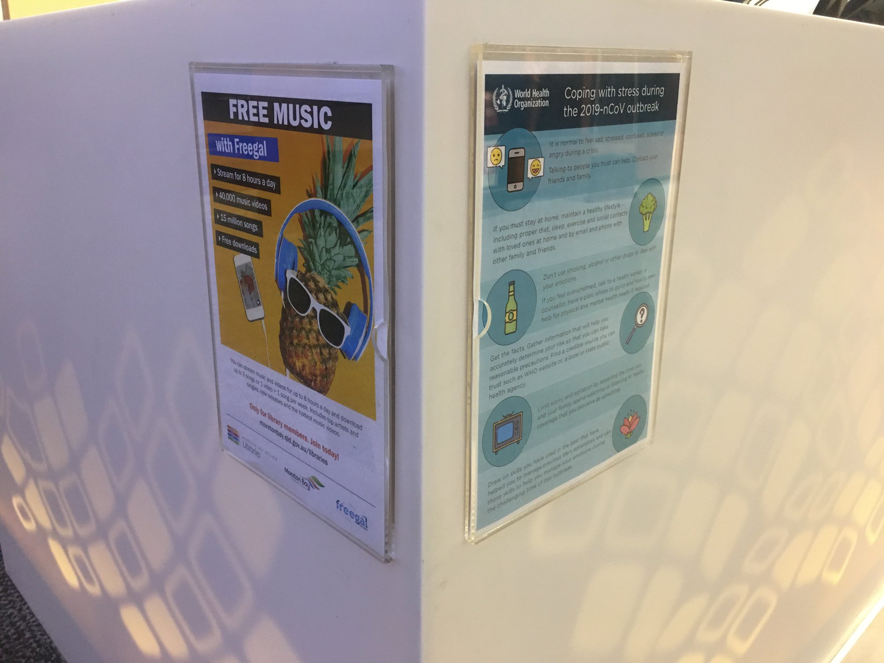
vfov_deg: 48.2
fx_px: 741
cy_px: 332
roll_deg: -1.3
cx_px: 442
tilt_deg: -17.1
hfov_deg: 61.7
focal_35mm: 29
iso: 100
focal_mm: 4.15
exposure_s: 1/10
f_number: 2.2
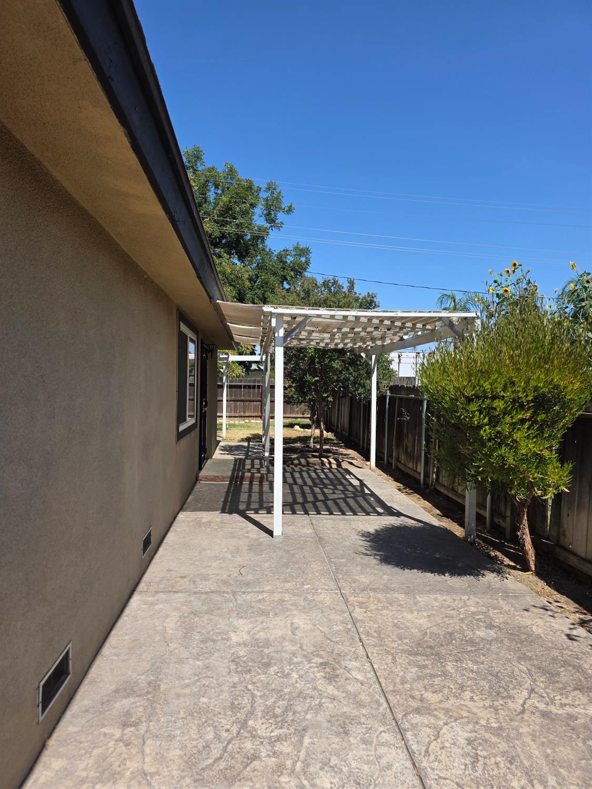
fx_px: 524
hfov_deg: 58.9
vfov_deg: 73.9
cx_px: 296
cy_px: 394
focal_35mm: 23
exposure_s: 1/5296
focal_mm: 6.3
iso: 80
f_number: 1.7
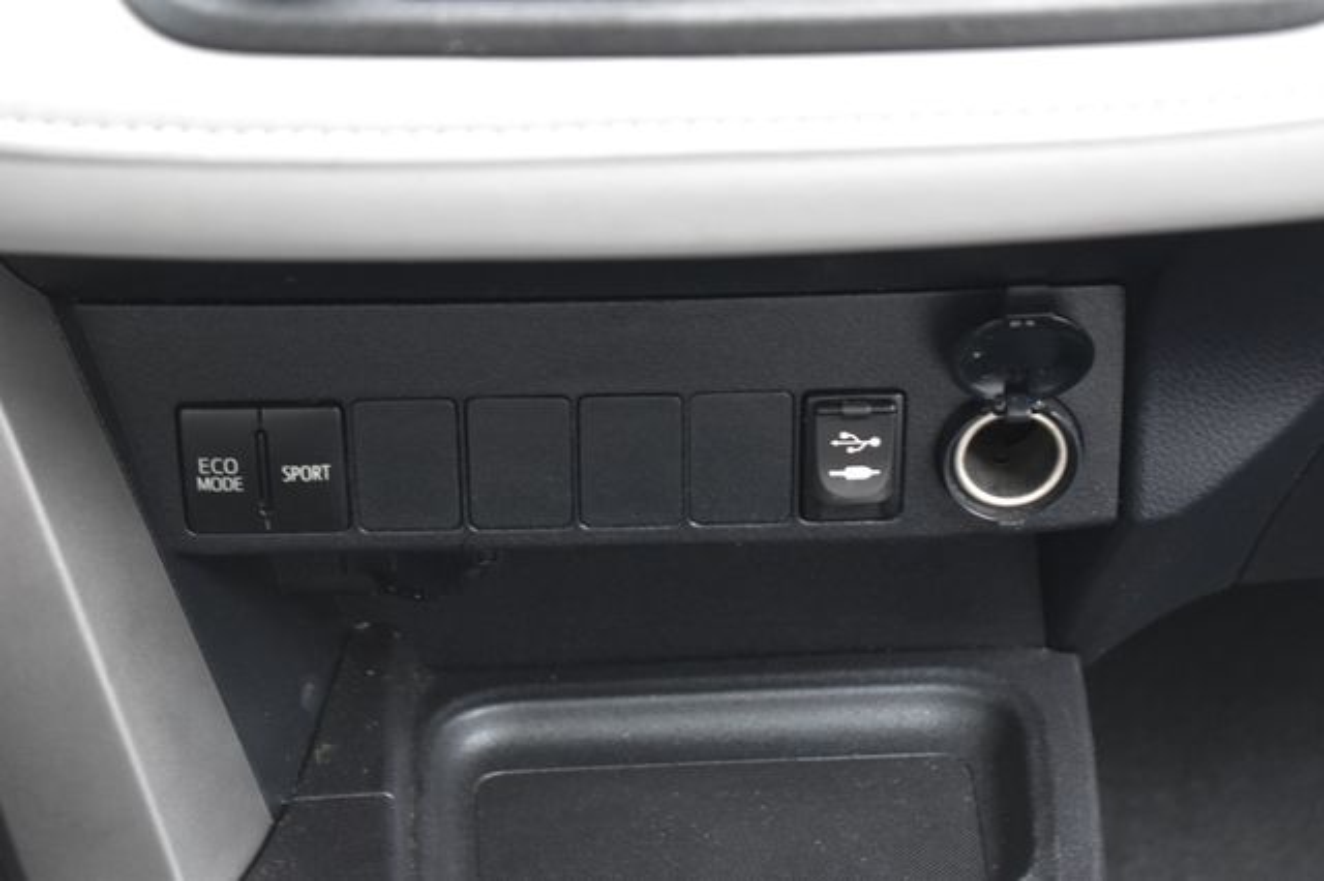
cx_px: 662
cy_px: 440
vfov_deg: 16.5
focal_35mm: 82
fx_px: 3032
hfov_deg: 24.6
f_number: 5.6
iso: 1600
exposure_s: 1/10
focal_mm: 55
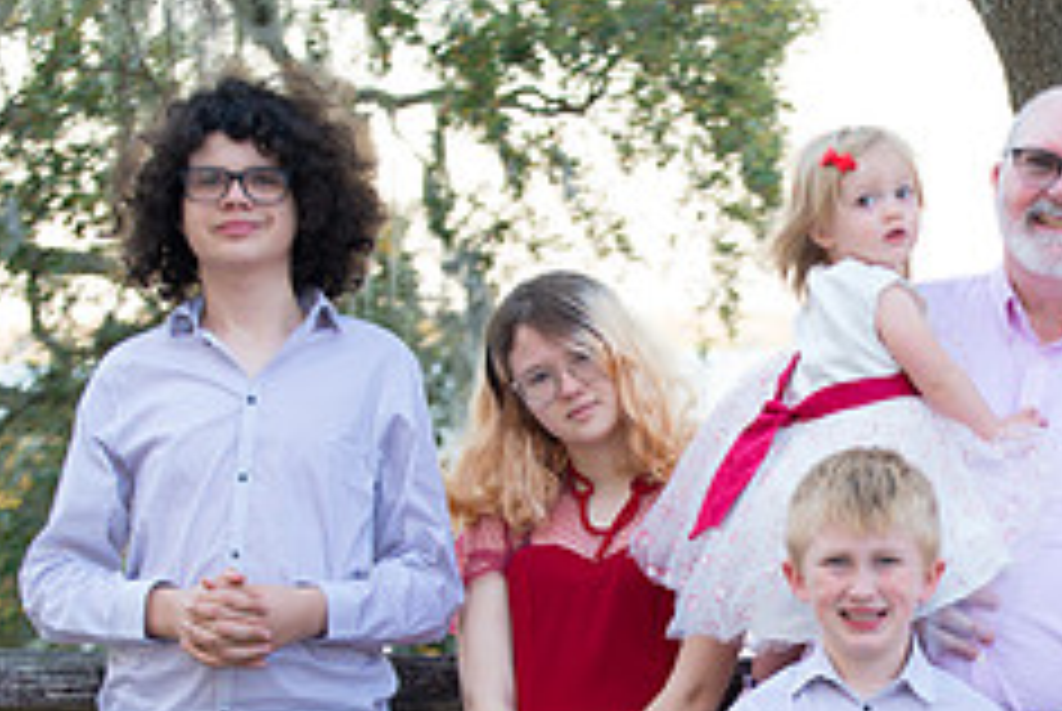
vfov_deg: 8.0
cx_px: 904
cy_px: 781
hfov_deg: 11.9
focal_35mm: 172
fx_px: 5080
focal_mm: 70
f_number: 3.5
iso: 200
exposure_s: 1/80
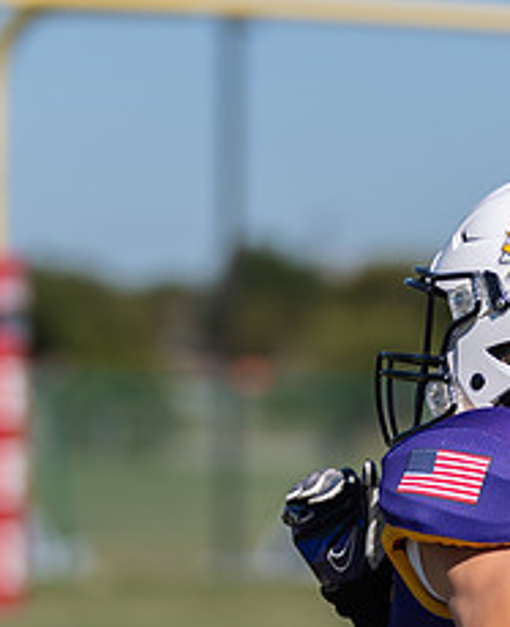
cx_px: 280
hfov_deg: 3.7
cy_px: 667
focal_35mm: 418
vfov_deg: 4.6
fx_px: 7810
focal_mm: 127
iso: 100
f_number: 2.8
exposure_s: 1/2000
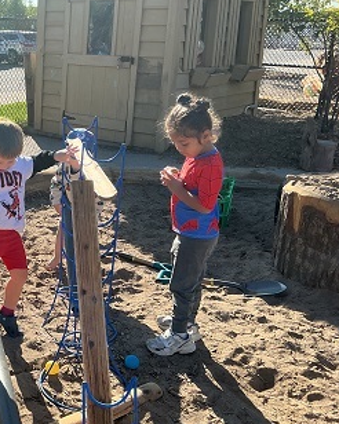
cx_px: -1
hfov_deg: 30.4
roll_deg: -1.3
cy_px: 192
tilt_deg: -15.7
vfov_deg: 40.3
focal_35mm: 46
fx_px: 577
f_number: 1.8
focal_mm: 3
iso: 25
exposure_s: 1/997
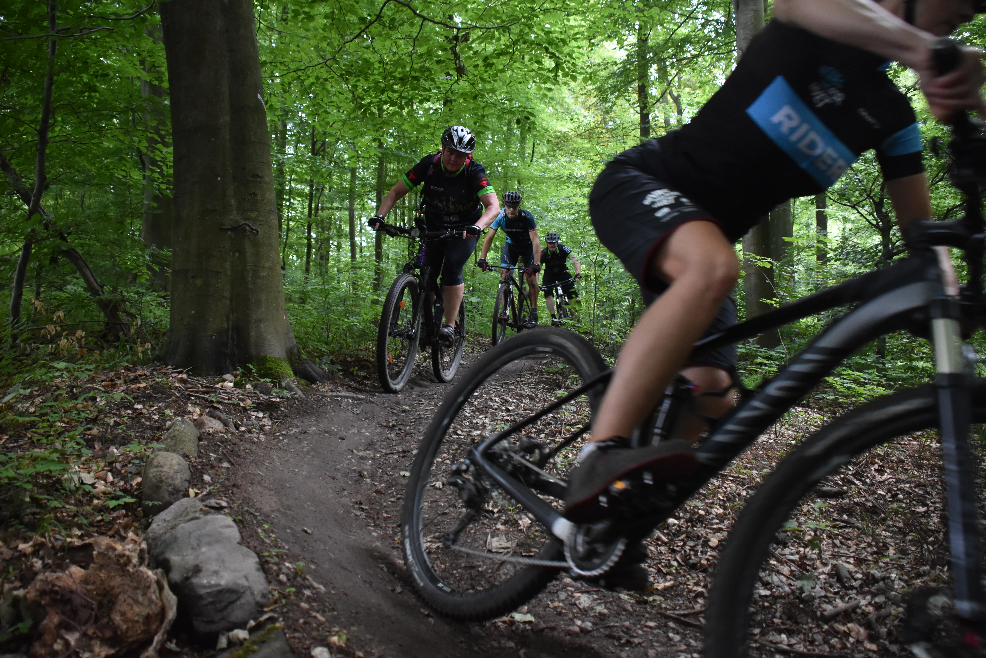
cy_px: 329
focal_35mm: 27
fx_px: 739
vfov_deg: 47.9
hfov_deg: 67.4
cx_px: 493
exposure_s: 1/320
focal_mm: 18
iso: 1600
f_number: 3.5
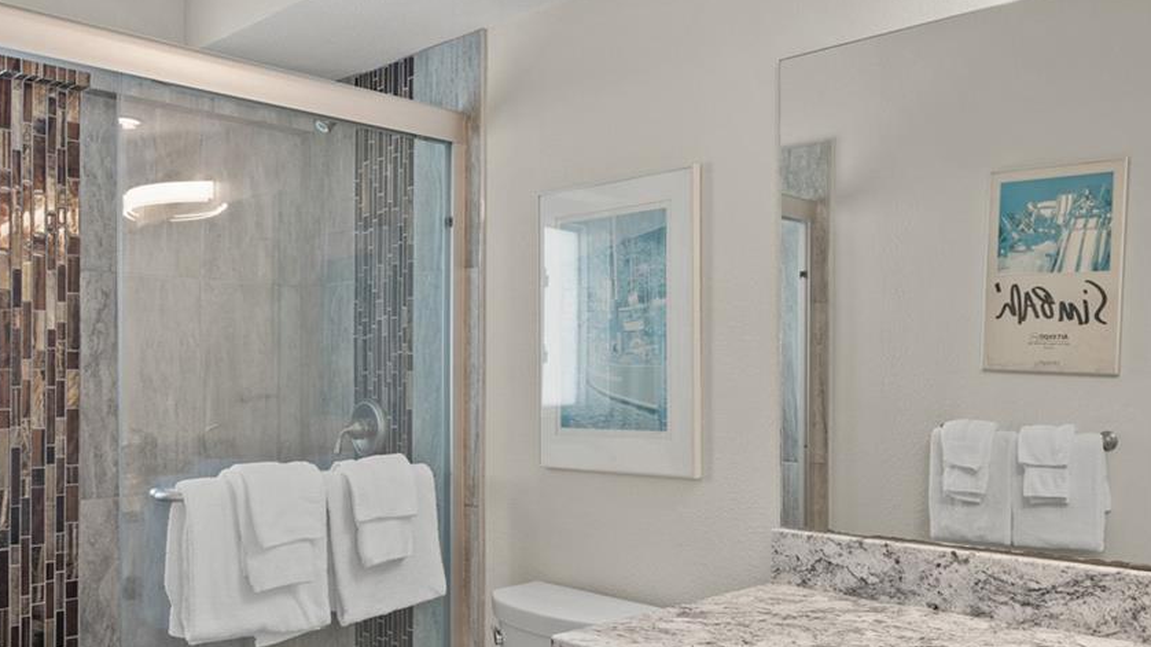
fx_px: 976
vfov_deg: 36.6
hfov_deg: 60.1
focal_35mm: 32
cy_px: 372
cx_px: 727
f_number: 6.3
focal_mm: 16
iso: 250
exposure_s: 1/5
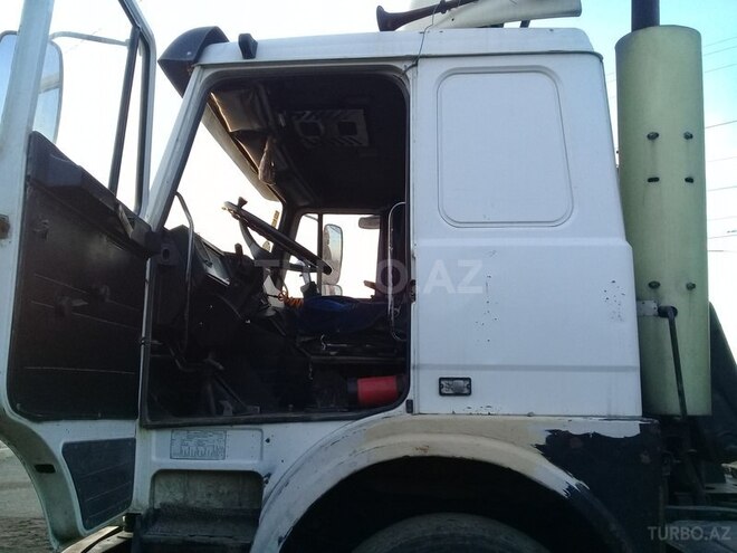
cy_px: 276
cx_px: 368
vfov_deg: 45.4
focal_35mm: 31
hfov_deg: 58.4
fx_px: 660
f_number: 2.2
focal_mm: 3.3
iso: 80
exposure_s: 1/50
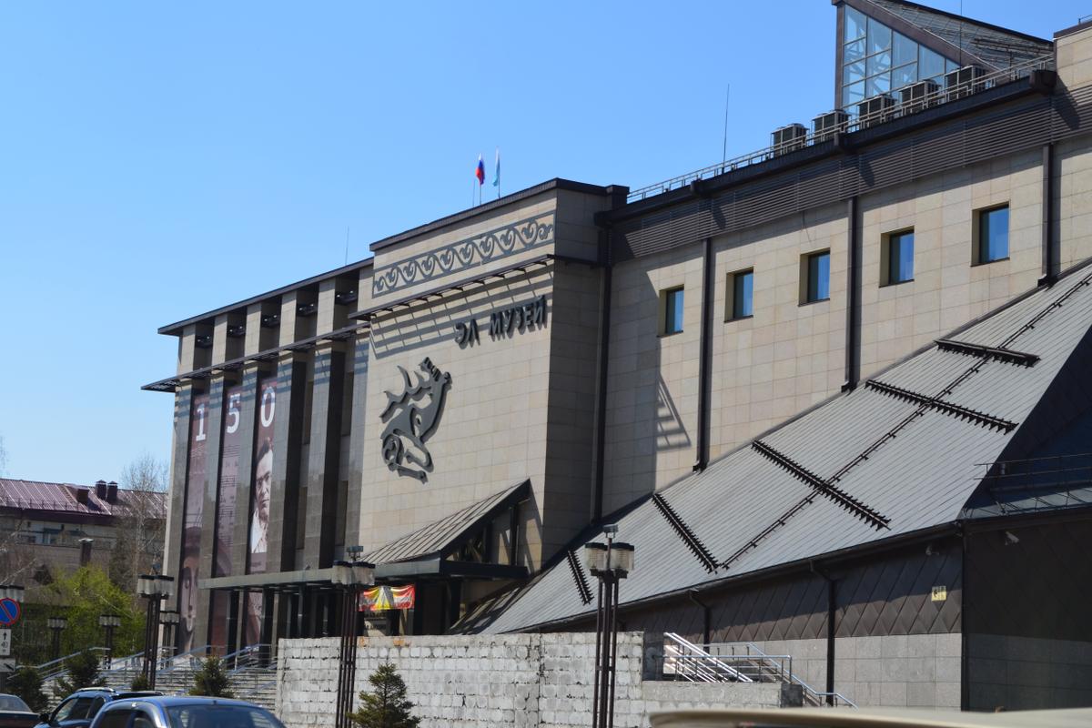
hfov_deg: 28.1
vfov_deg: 18.9
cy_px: 364
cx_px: 546
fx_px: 2184
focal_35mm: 72
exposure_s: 1/160
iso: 100
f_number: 11
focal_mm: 48
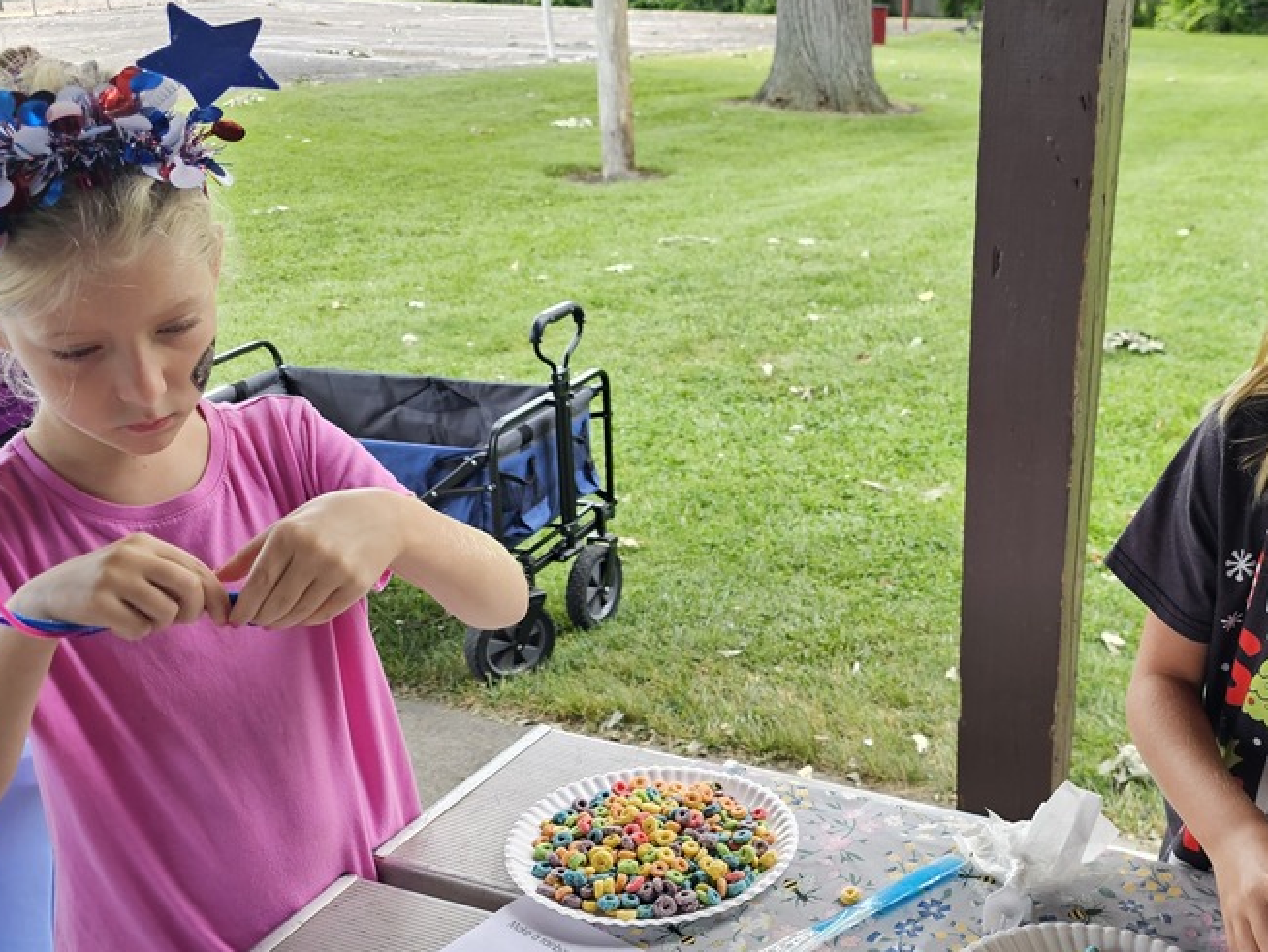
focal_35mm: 36
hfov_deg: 49.5
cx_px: 933
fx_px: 1319
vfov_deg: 39.1
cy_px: 657
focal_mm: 6.3
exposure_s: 1/180
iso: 64
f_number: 1.7
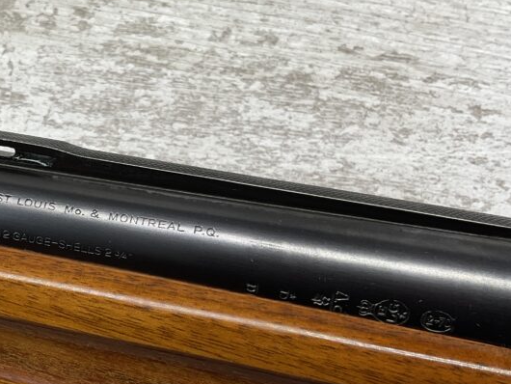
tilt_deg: -70.8
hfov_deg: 33.4
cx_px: 104
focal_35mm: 56
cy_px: 244
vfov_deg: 26.0
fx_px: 827
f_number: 1.8
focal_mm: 3
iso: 20
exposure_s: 1/120
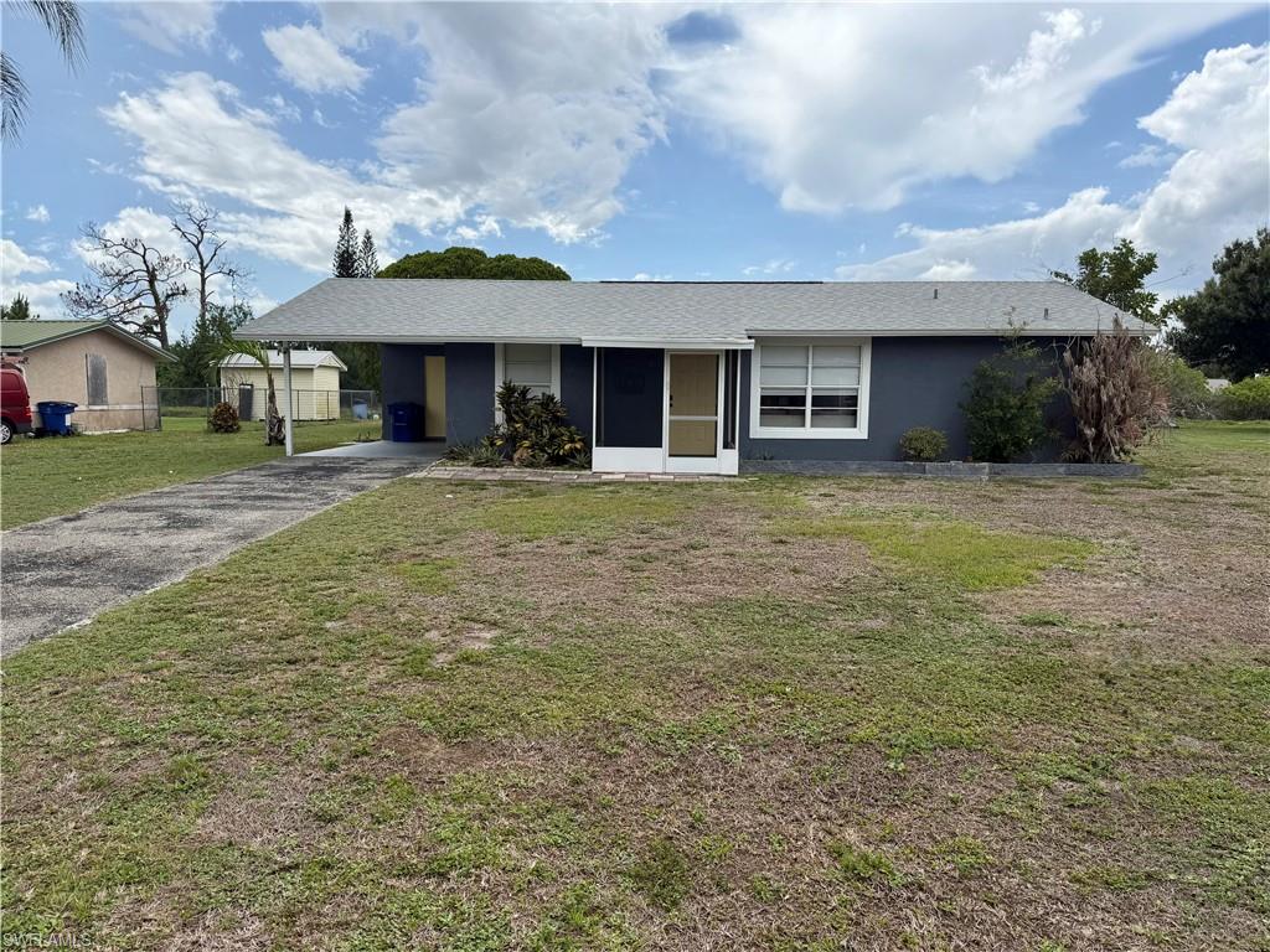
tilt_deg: -5.7
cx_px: 635
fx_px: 881
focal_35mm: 24
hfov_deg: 71.6
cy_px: 476
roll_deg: -0.2
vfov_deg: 56.8
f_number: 1.78
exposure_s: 1/4673
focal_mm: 6.76
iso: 80
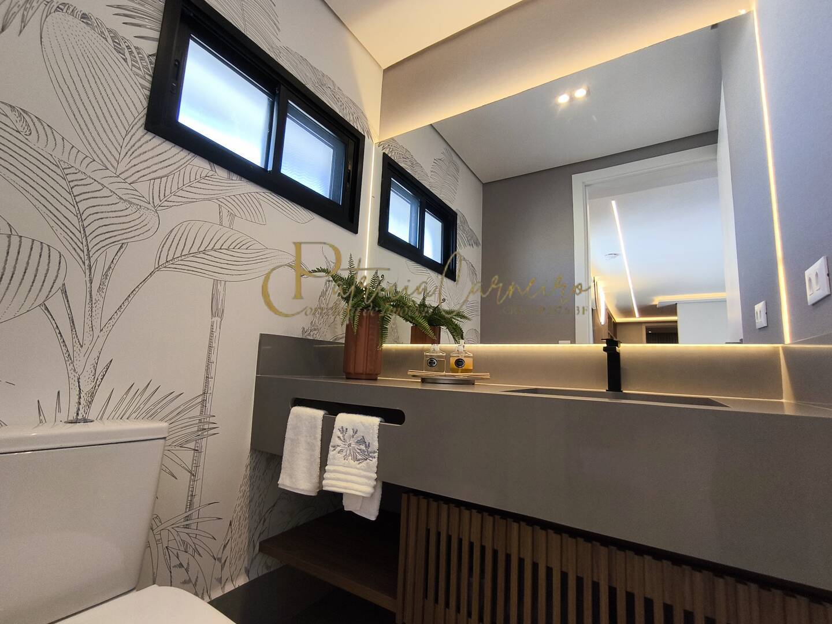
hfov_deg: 94.5
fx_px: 385
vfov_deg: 78.1
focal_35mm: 16
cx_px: 416
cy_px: 312
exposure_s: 1/60
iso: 80
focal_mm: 1.65
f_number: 2.2
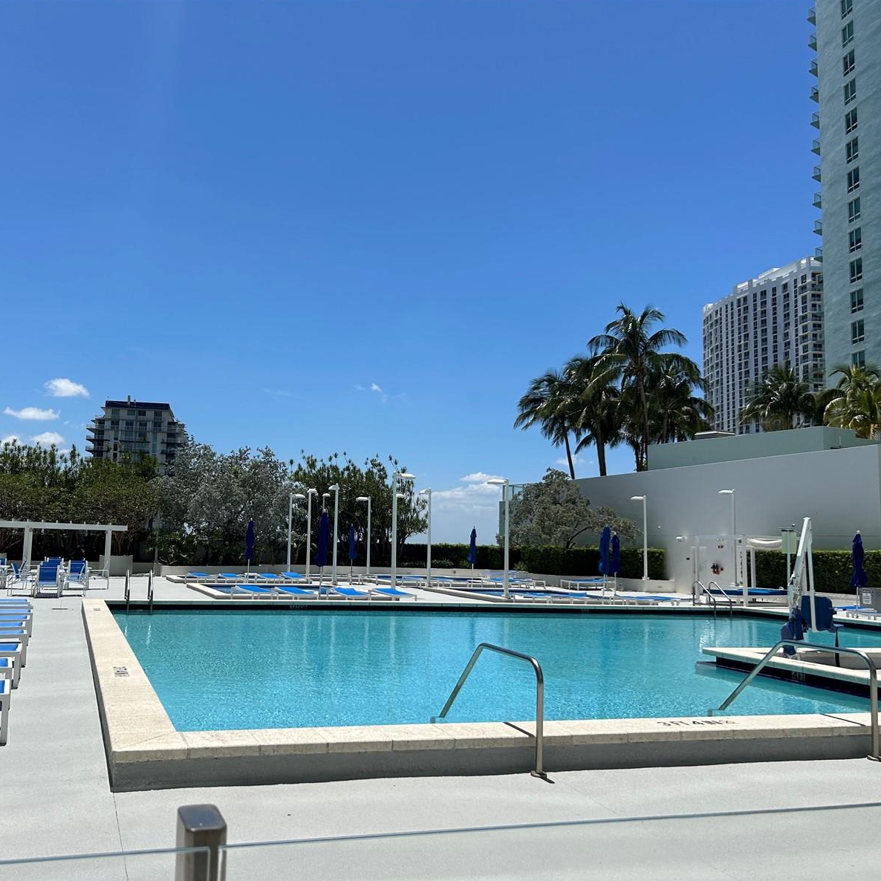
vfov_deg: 52.5
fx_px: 893
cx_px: 336
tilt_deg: +6.2
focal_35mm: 31
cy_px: 441
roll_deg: -0.8
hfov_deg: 52.0
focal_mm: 5.7
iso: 50
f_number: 1.5
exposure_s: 1/8696
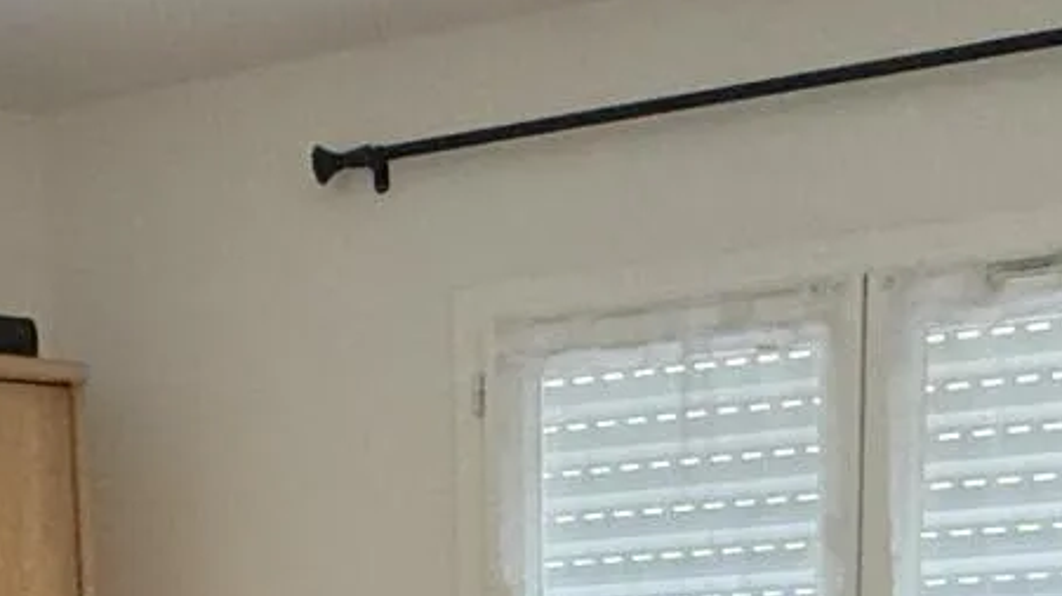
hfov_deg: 32.4
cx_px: 506
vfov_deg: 15.3
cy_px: 1150
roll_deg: +0.8
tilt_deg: -9.4
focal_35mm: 65
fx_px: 1829
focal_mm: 2.22
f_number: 2.2
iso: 500
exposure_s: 1/60
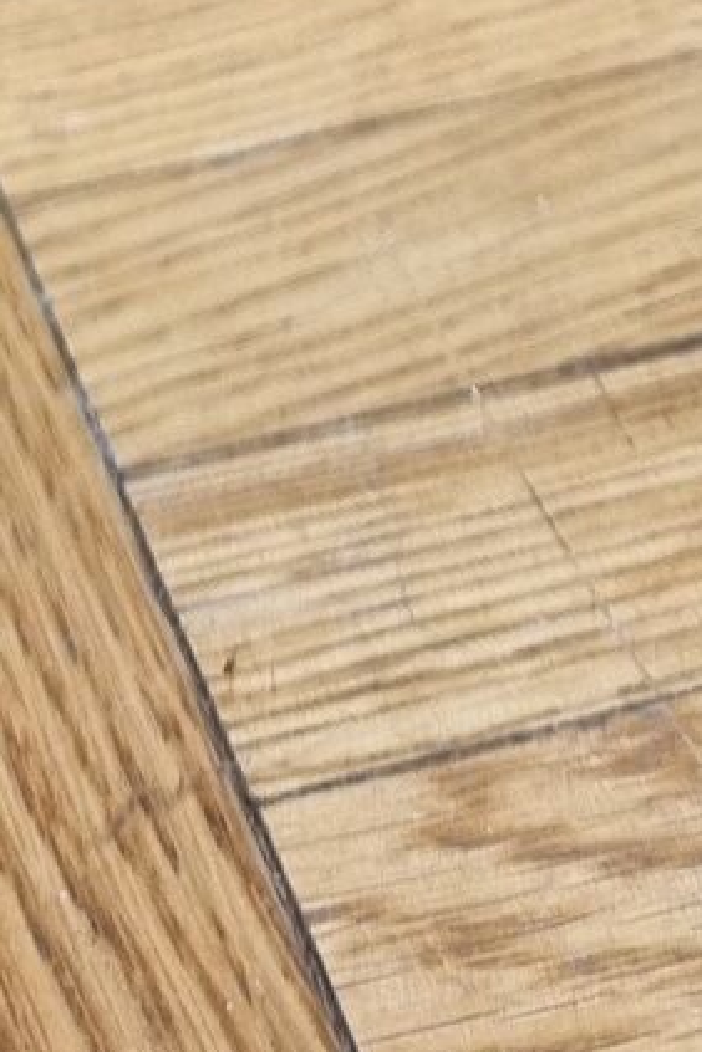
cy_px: -1358
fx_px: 3744
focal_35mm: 128
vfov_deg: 12.8
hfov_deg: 10.6
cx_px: 32
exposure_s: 1/50
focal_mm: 5.4
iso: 200
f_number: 1.8
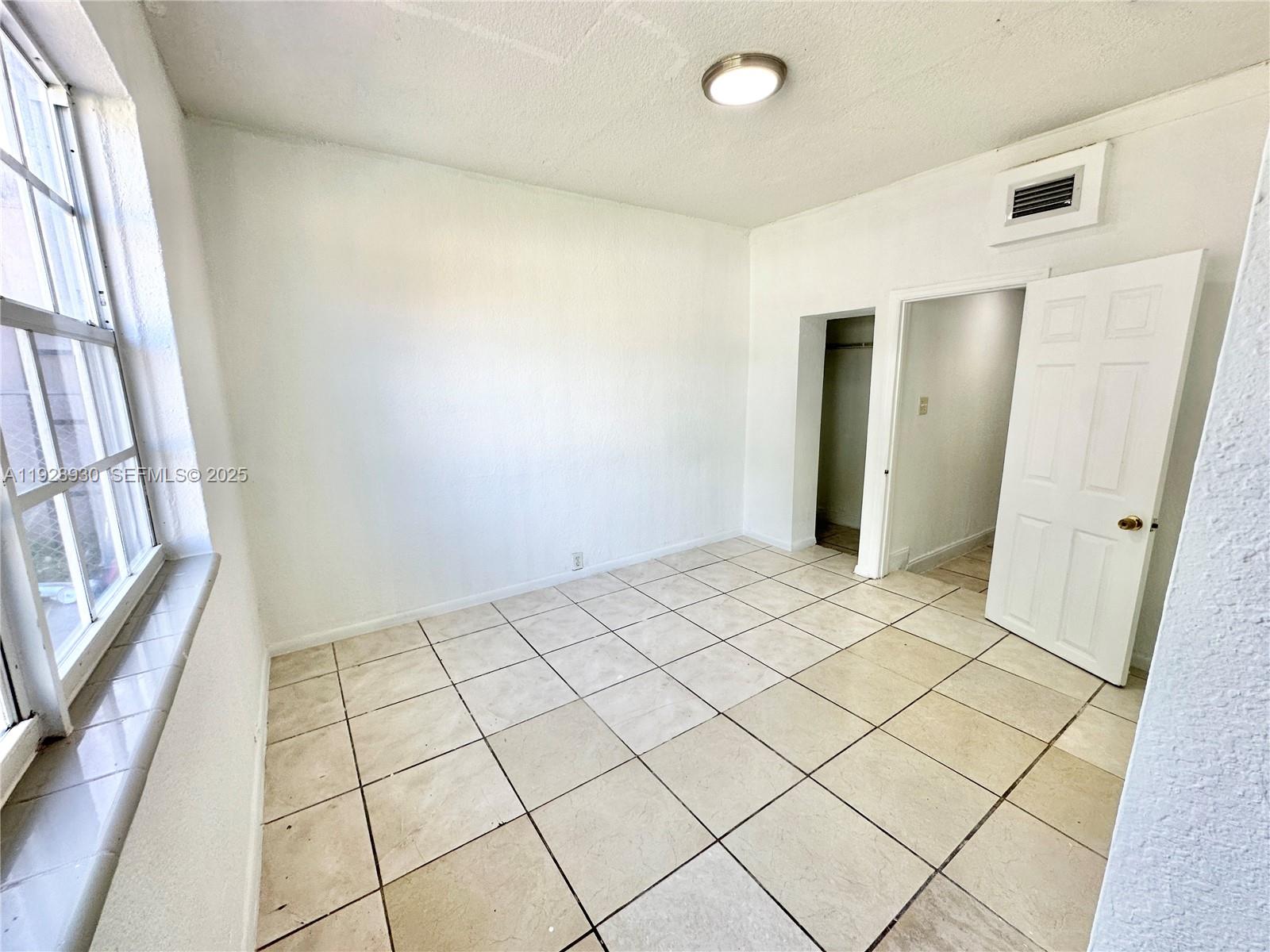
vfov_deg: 85.7
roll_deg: +0.7
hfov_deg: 102.1
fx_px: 514
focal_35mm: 14
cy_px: 476
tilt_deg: -10.4
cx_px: 635
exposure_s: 1/120
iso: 64
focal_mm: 2.22
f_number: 2.2
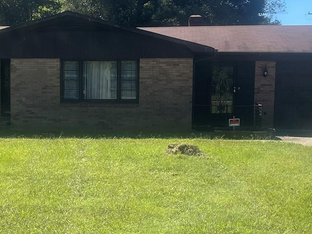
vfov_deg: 20.7
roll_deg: +0.0
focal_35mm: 71
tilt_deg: -3.8
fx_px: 640
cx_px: 78
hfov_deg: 27.0
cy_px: 138
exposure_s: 1/1976
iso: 32
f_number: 1.6
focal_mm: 5.1
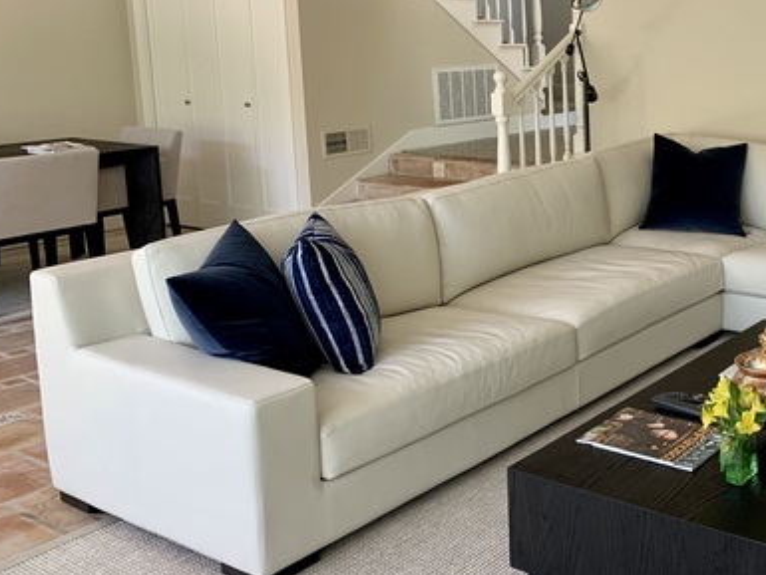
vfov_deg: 31.8
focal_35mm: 45
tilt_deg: -5.6
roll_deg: +1.5
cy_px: 173
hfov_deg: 40.0
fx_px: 996
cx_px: 634
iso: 64
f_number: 1.8
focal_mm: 4.25
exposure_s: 1/122
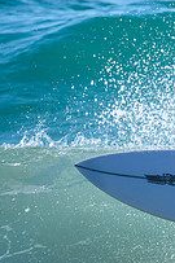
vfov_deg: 0.8
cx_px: 322
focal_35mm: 2599
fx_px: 18982
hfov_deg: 0.5
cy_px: 114
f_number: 6.3
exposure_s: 1/2500
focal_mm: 800
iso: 280
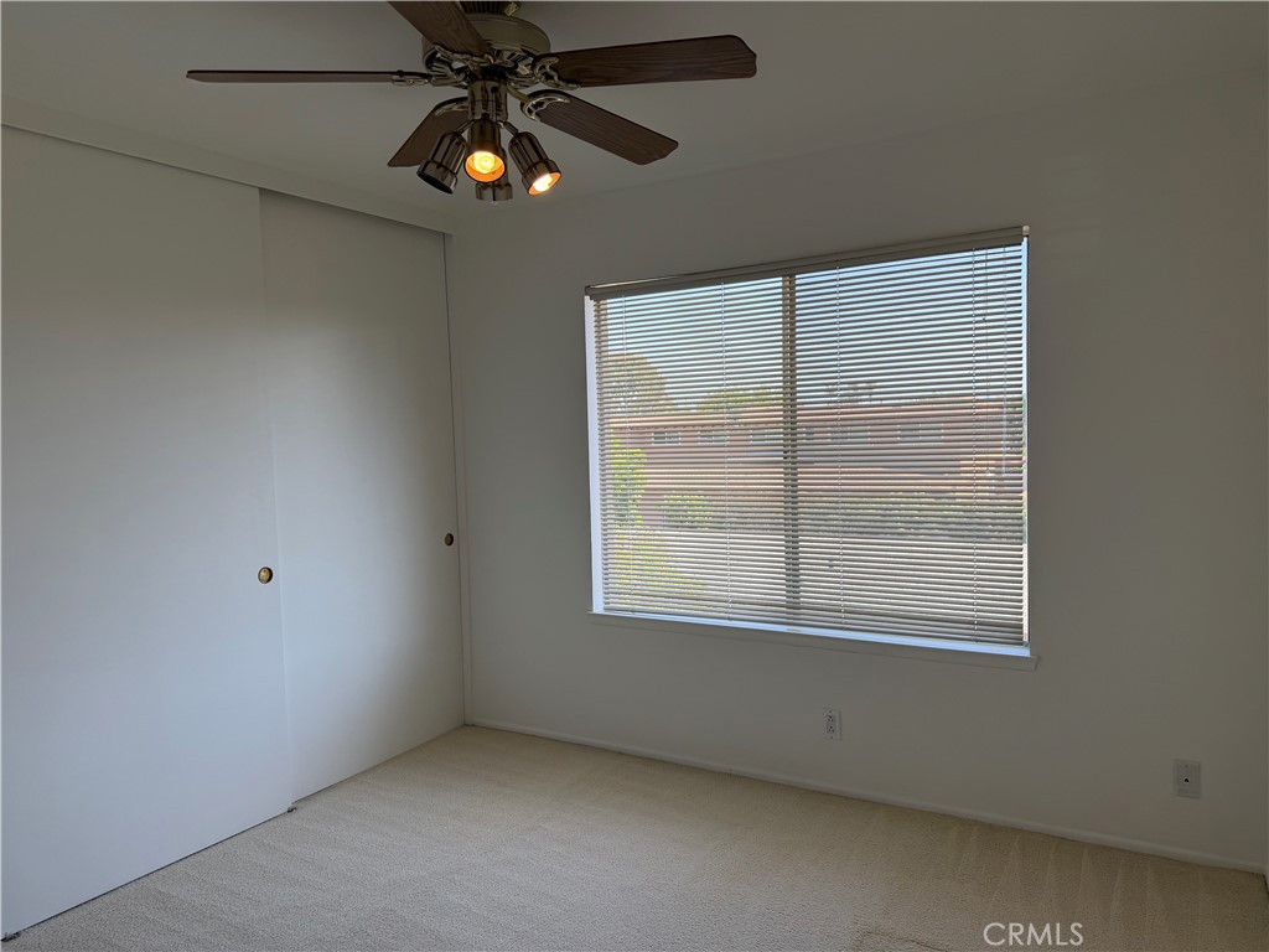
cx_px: 634
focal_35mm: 24
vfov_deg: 56.8
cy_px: 476
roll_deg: +2.1
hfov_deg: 71.6
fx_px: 880
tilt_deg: -5.6
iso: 100
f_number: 1.78
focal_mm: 6.76
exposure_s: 1/649
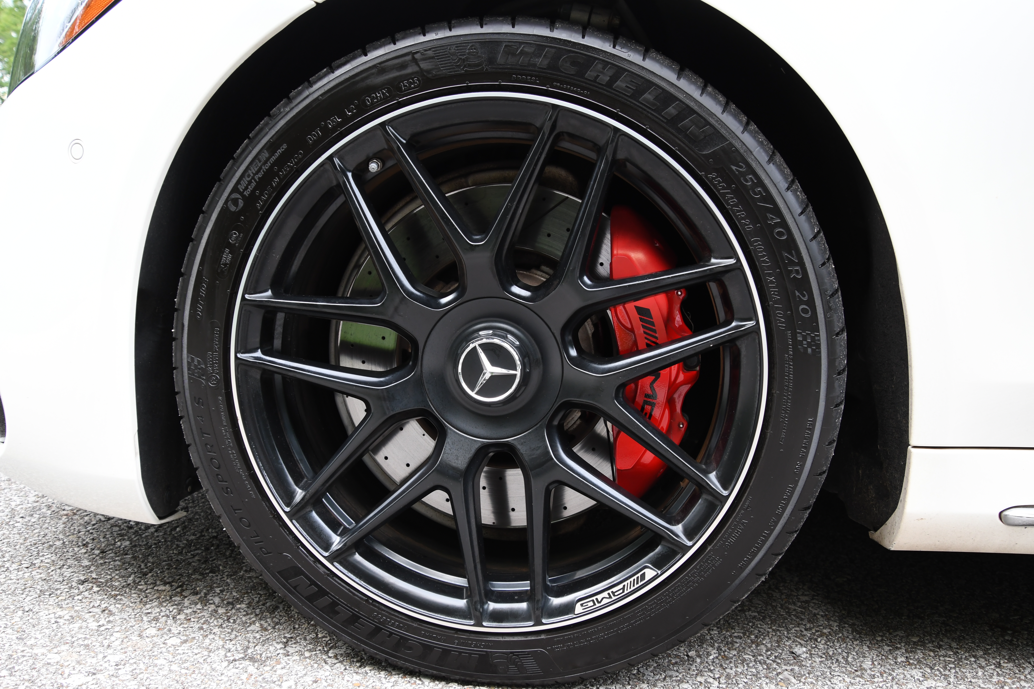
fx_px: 905
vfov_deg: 41.7
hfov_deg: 59.5
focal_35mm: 32
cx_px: 517
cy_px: 344
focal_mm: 21
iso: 500
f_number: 5
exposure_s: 1/30
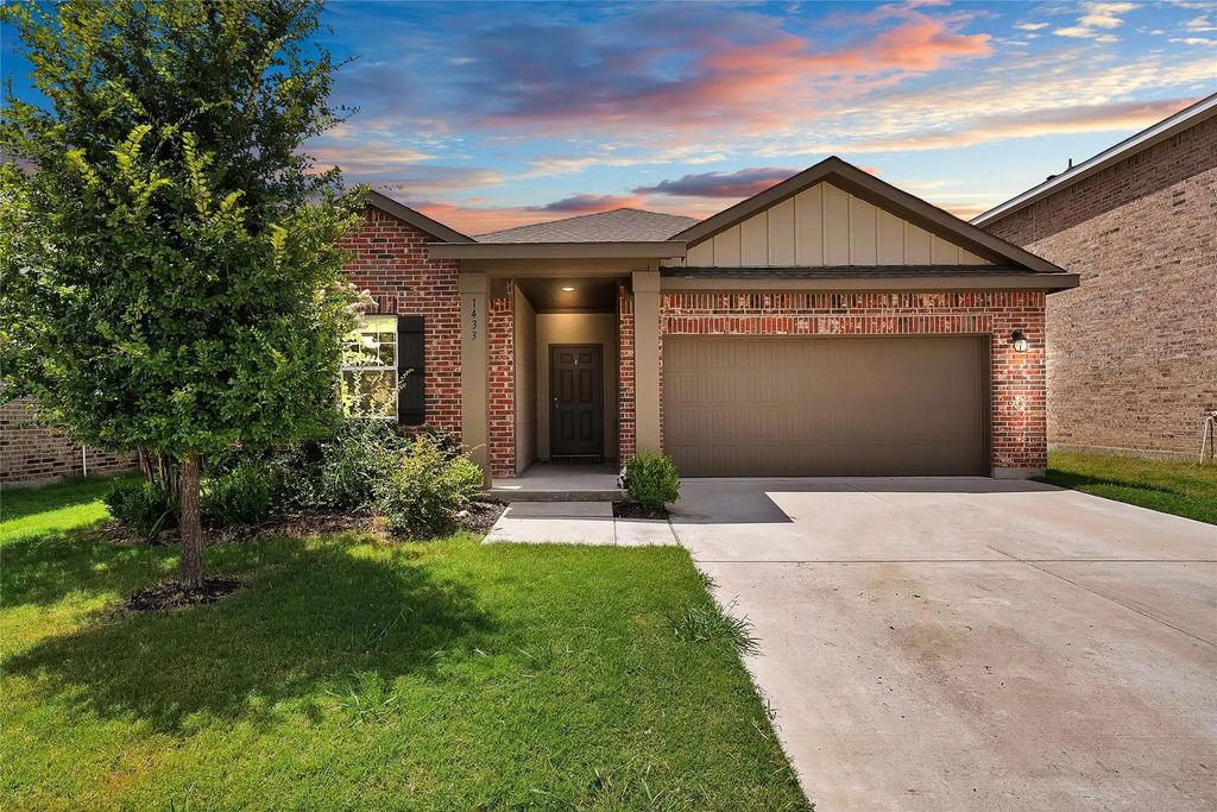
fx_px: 609
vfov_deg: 67.4
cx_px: 608
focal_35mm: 18
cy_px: 406
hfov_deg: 90.0
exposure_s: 1/400
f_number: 9
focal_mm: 18
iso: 640
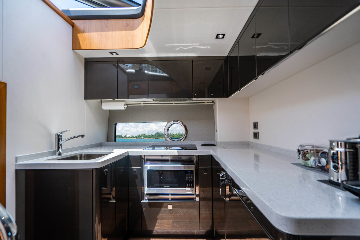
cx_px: 180
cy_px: 120
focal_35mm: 16
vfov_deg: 73.7
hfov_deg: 96.7
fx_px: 160
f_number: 4.5
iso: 200
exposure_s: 1/320
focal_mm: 16
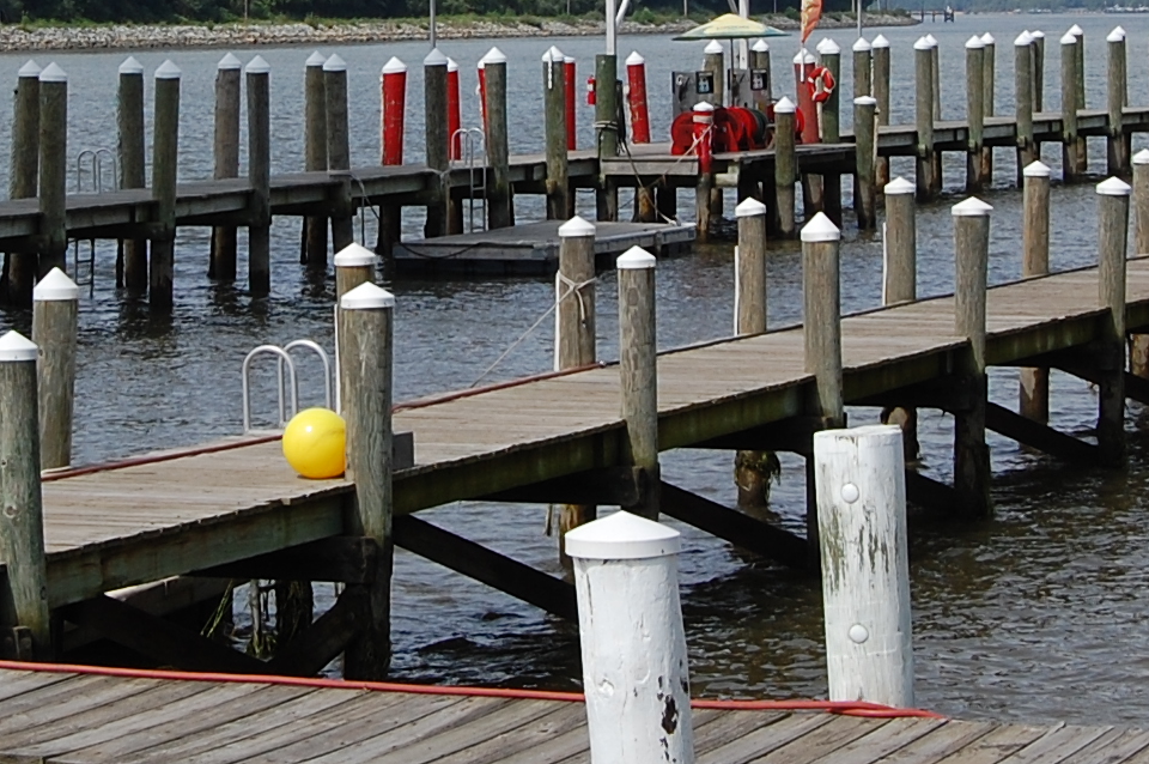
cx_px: 318
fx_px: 4496
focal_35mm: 141
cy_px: -69
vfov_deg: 9.6
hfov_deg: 14.5
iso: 200
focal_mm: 30
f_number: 10
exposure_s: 1/250
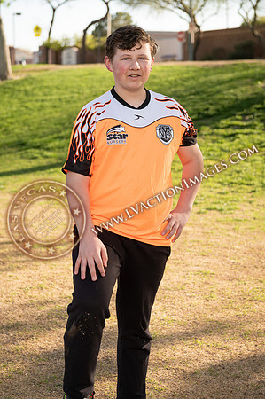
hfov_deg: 19.4
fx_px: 775
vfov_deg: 28.9
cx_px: 132
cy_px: 200
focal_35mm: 70
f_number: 4
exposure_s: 1/250
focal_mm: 70
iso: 100
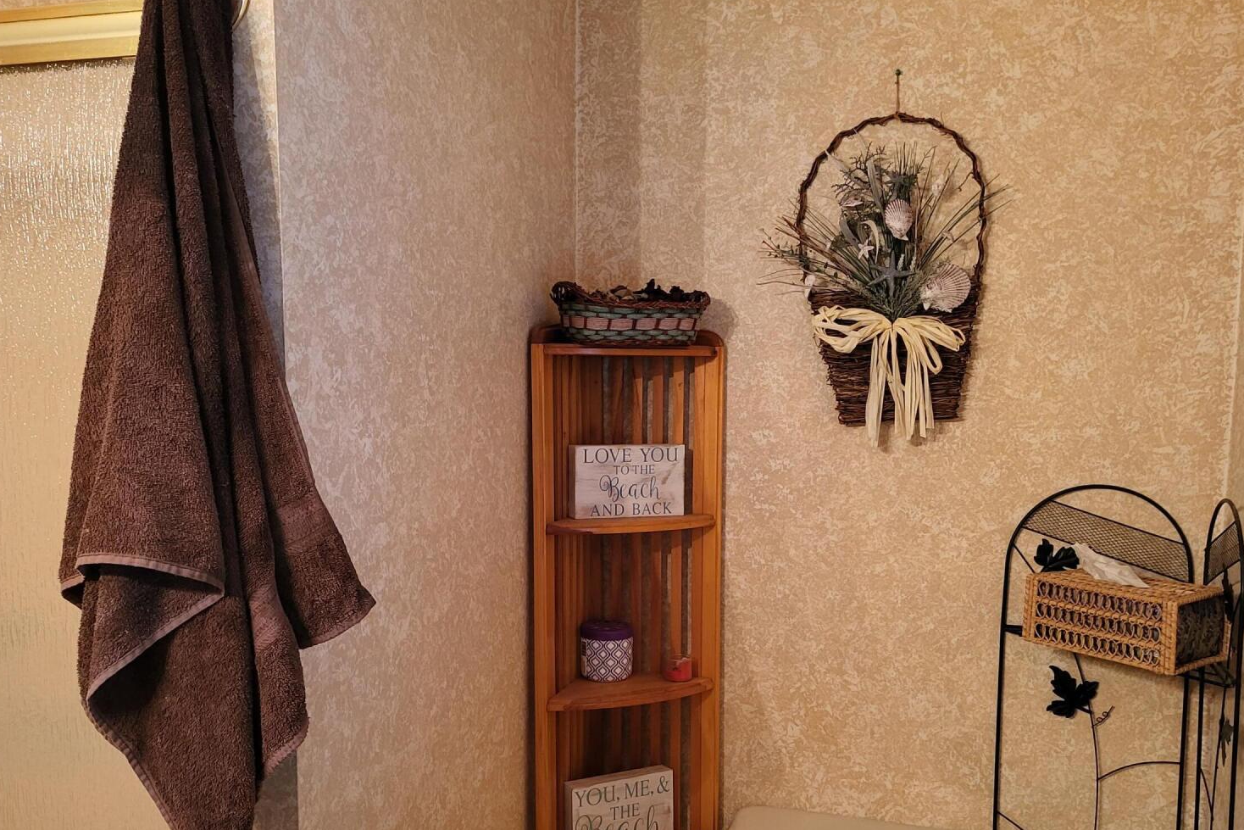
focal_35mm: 34
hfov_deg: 55.8
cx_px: 612
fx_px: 1175
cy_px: 501
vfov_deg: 38.7
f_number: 1.8
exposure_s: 1/40
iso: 250
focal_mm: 5
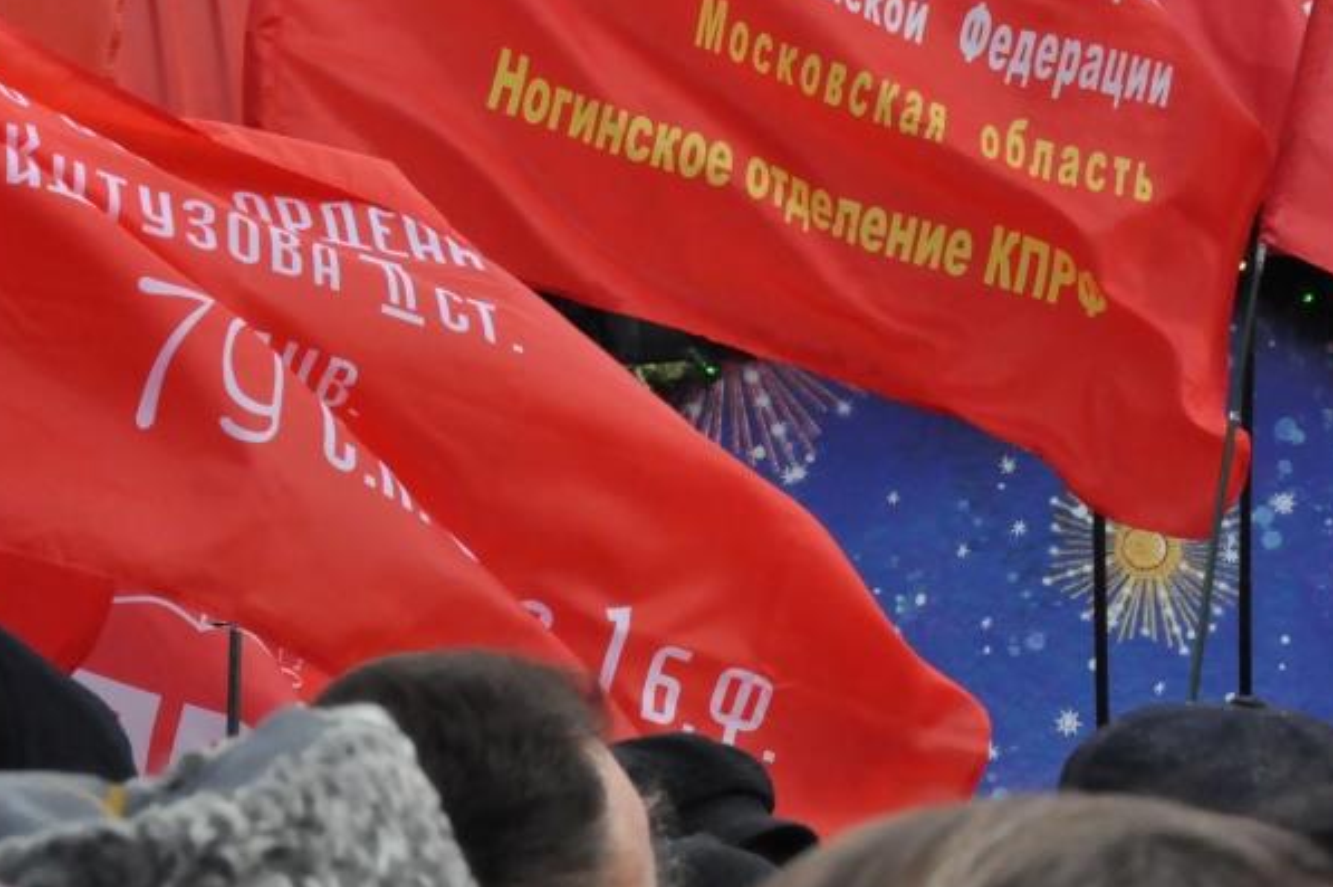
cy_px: 308
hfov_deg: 10.7
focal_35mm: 193
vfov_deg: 7.1
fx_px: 7135
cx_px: 757
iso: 3200
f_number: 18
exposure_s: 1/1250
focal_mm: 75
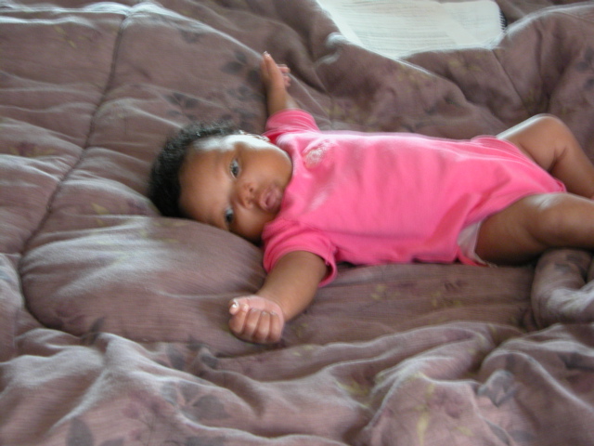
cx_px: 297
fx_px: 858
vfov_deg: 29.1
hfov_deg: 38.2
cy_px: 223
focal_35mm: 50
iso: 259
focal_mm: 12.7
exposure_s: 1/3.7
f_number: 3
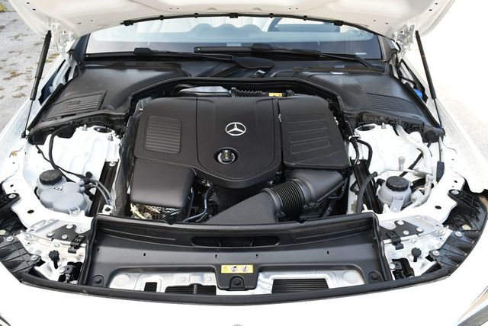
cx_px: 244
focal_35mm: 36
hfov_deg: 53.1
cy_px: 163
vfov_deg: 36.9
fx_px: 488
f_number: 5
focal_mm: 18
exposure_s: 1/250
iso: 400
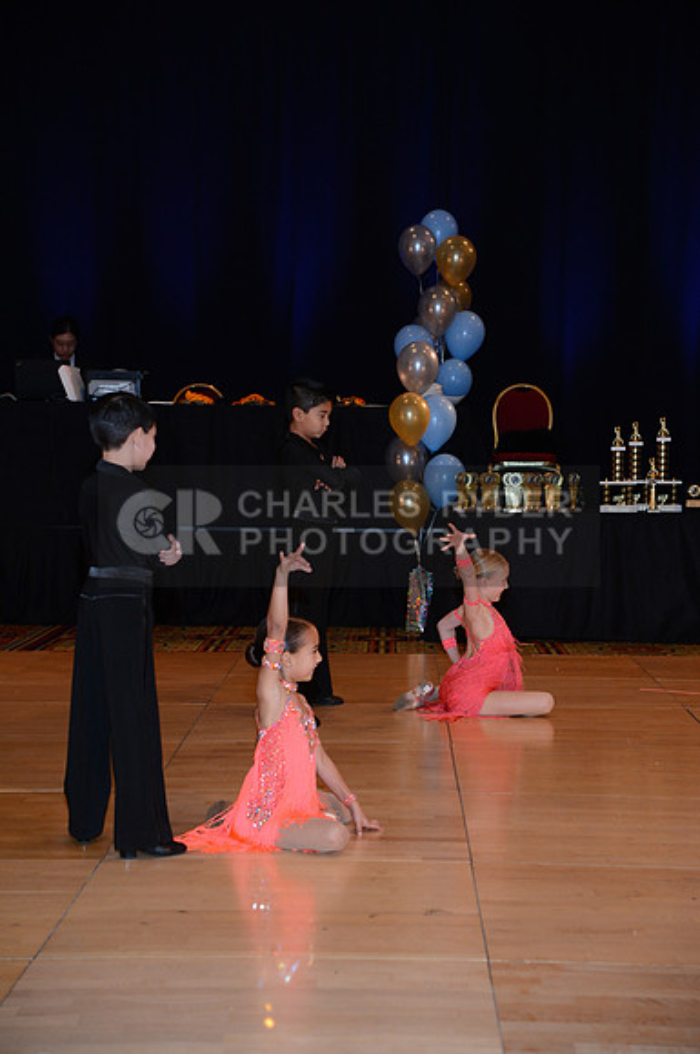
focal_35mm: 66
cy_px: 527
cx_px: 350
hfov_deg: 20.6
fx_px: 1931
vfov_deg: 30.6
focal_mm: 66
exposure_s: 1/200
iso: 2000
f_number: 4.5
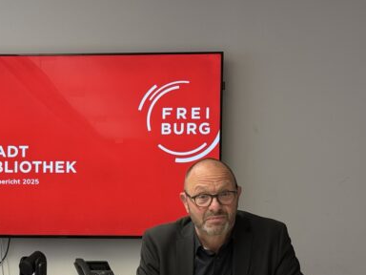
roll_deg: -0.7
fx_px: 1015
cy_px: 259
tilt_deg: -1.7
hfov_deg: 20.0
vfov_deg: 15.2
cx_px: 24
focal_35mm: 96
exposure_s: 1/100
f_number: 1.78
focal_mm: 6.76
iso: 80
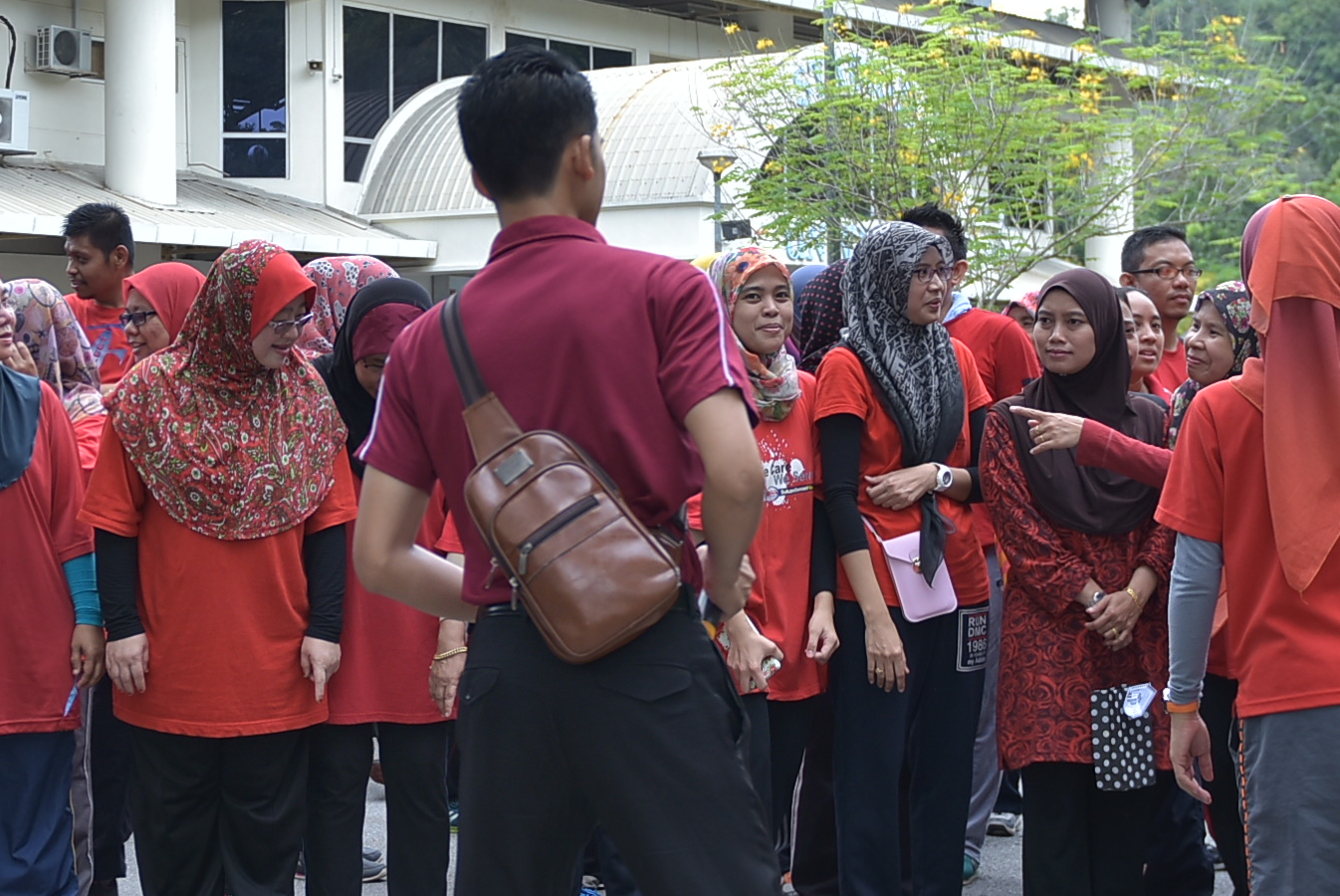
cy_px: 274
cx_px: 249
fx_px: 2980
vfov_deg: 17.0
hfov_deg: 24.9
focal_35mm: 80
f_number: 2.8
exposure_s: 1/200
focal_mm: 24
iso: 100
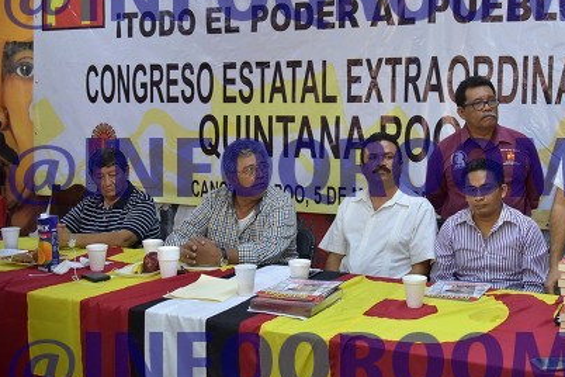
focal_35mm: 47
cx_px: 344
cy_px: 165
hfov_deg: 41.7
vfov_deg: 28.6
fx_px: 738
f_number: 4
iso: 1600
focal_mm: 35
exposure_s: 1/125
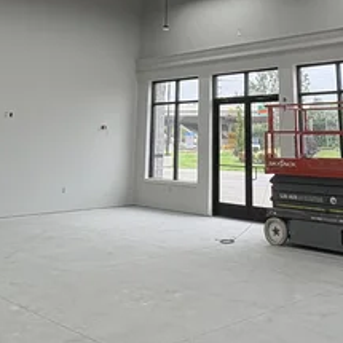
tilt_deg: +16.3
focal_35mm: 46
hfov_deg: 36.7
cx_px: 203
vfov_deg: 33.6
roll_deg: +0.4
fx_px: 516
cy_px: -2
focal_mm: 2.22
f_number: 2.2
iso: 100
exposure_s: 1/133
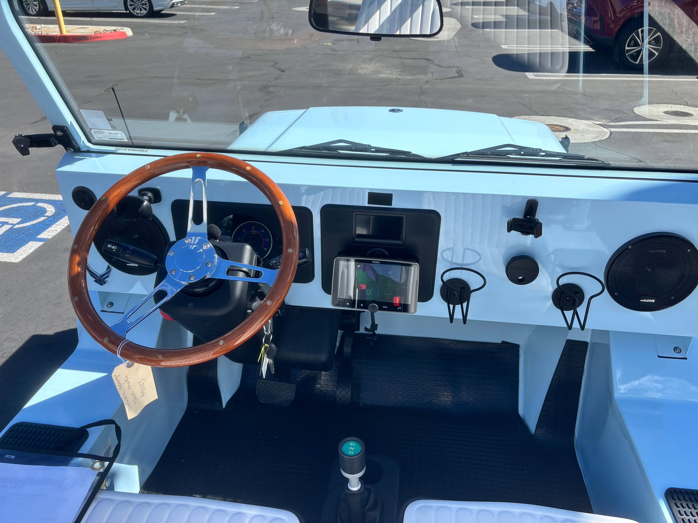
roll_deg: -0.7
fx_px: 524
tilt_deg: -31.1
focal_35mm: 26
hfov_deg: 67.3
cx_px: 349
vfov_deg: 53.1
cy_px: 262
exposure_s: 1/2242
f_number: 1.6
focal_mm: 5.96
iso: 50
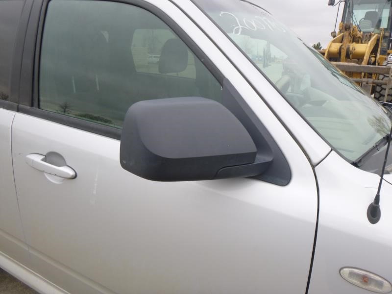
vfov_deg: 54.9
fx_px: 283
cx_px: 196
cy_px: 147
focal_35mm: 25
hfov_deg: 69.4
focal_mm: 4.5
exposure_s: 1/250
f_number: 3.9
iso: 125
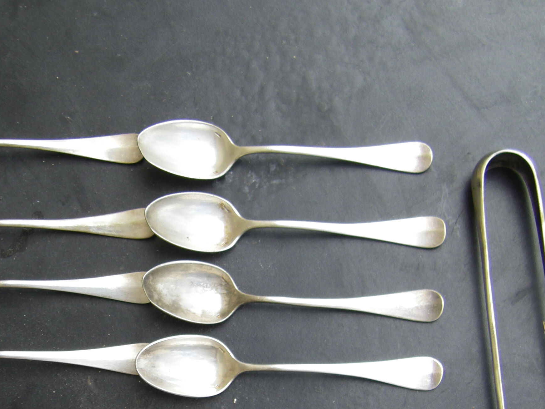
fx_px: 1118
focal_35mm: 71
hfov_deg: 27.3
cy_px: 347
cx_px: 196
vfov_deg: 20.4
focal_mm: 6.3
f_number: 3.5
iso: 64
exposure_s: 1/200
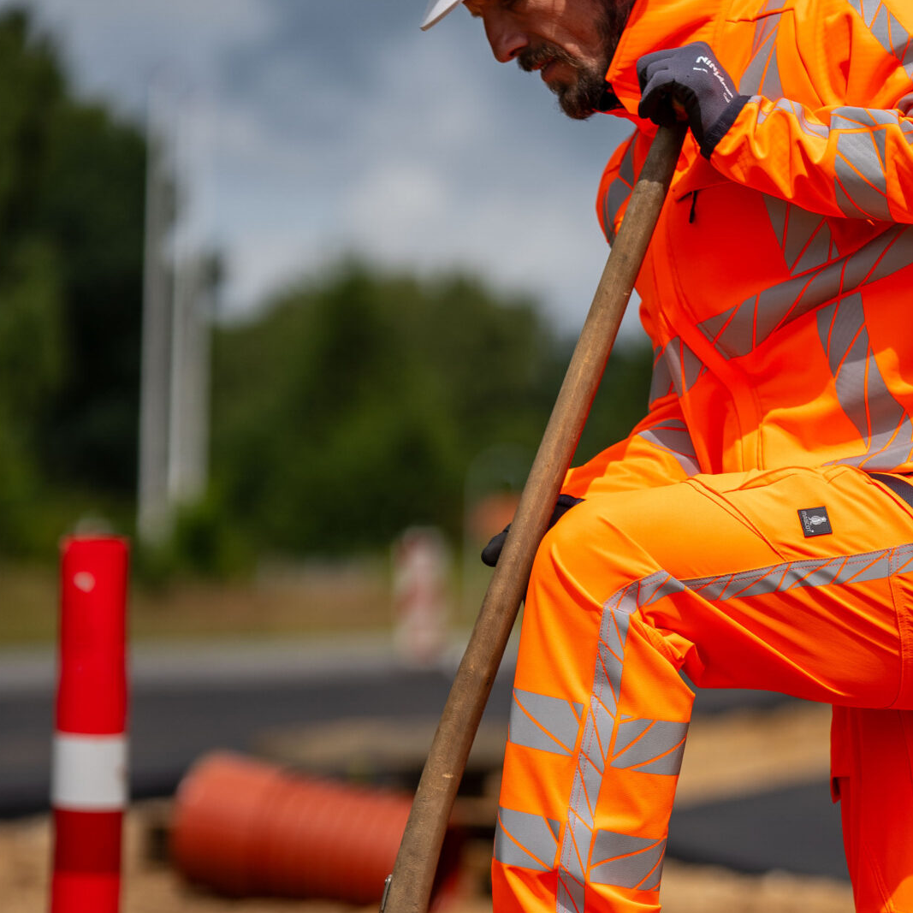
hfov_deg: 7.1
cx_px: 680
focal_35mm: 245
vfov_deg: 7.1
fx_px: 7311
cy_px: 699
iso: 50
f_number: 2.8
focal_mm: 123
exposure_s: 1/2500
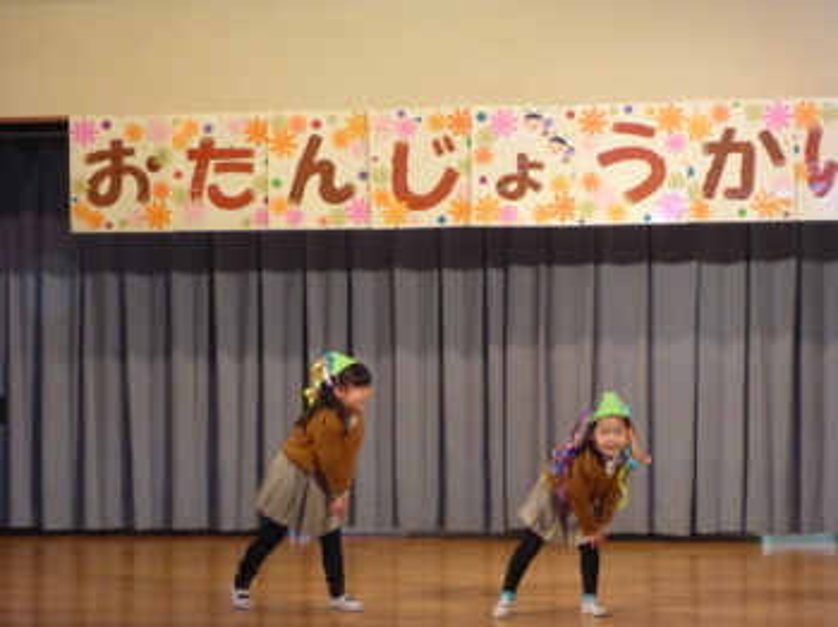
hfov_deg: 20.0
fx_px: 2371
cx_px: 419
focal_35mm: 98
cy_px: 314
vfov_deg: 15.1
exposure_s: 1/60
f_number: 5.7
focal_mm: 17.4
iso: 1000
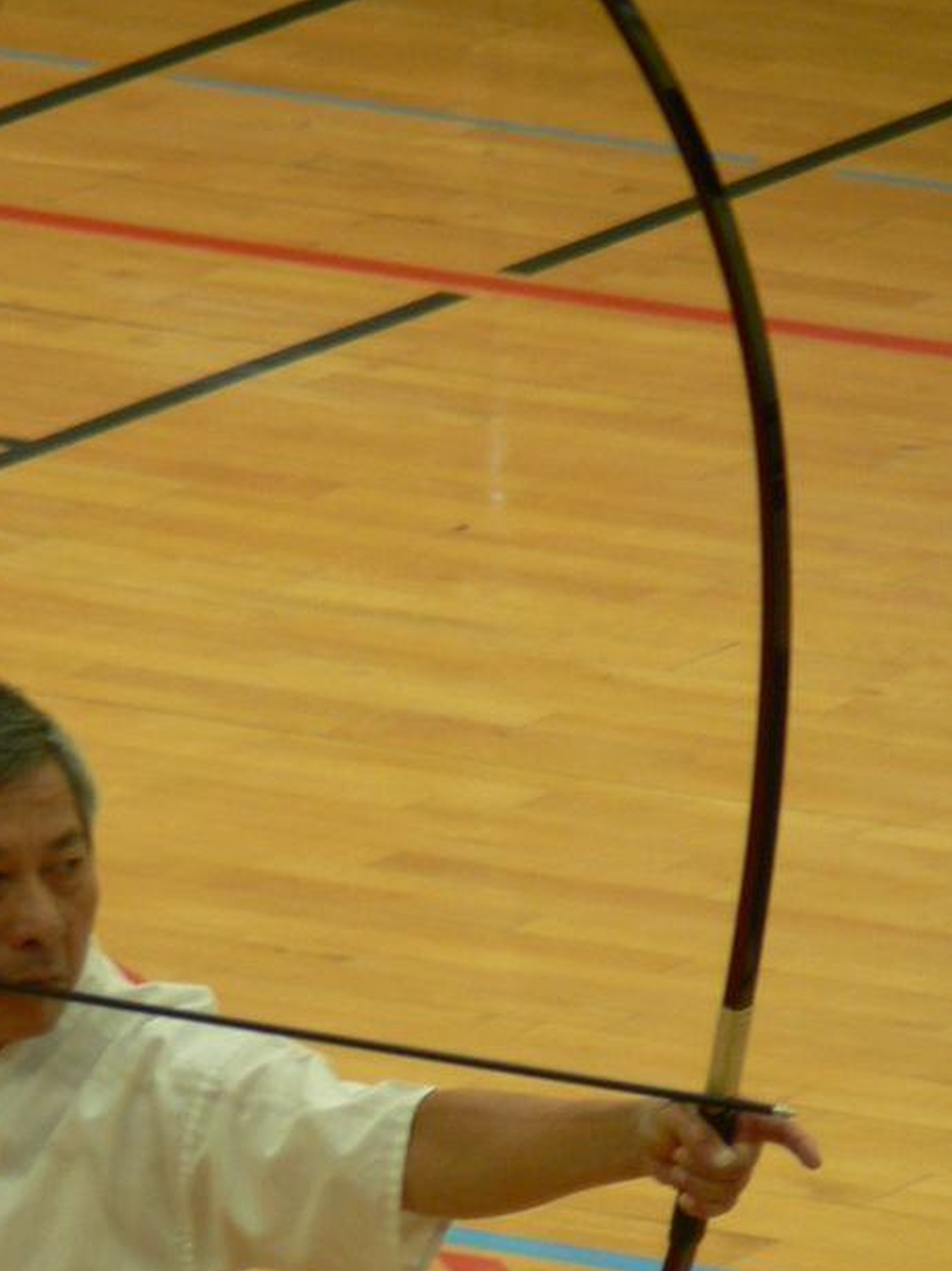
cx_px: 146
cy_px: 1163
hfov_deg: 1.8
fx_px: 31106
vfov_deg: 2.3
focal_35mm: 848
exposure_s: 1/30
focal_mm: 72
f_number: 3.3
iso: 100
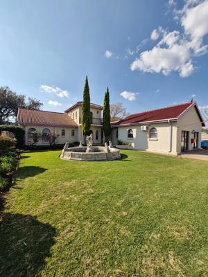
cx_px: 104
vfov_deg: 106.2
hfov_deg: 89.9
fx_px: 104
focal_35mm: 13
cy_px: 138
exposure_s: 1/1680
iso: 50
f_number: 2.2
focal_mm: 1.74
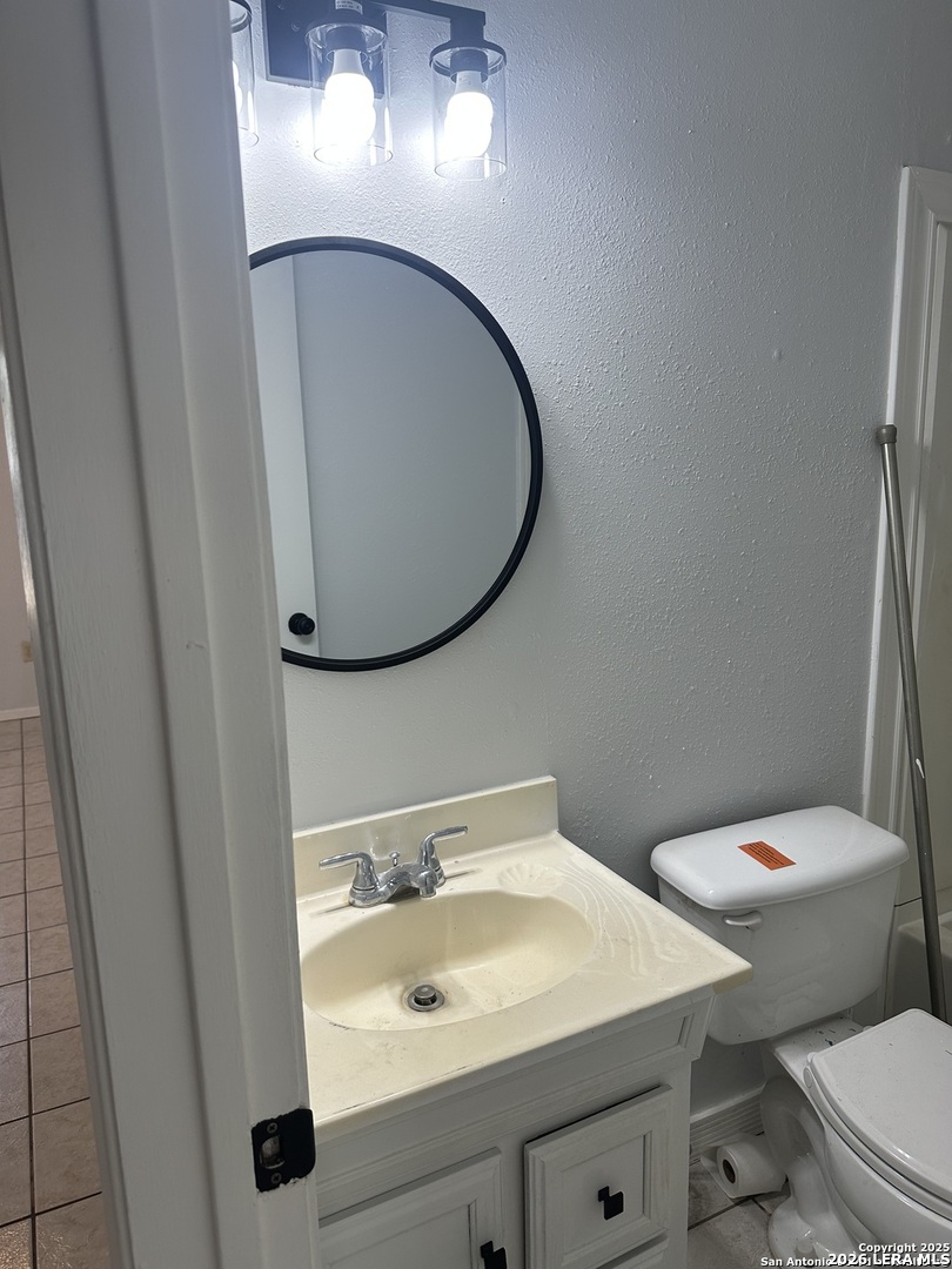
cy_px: 634
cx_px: 476
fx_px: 880
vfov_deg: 71.6
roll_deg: +0.7
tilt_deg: -10.1
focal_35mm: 24
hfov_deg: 56.8
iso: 100
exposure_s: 1/159
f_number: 1.78
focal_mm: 6.86
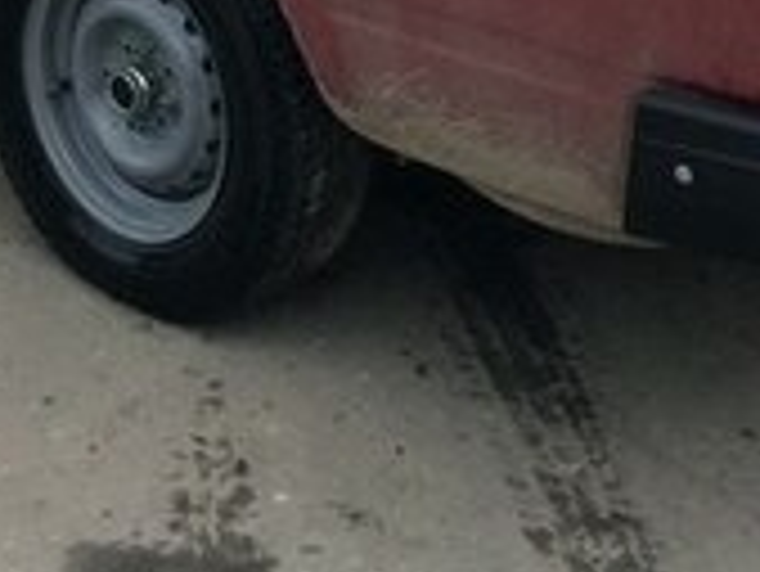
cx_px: 234
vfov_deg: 12.3
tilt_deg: -13.4
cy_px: -367
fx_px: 2483
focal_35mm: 113
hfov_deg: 17.3
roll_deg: +0.7
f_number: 2.2
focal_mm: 4.15
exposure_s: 1/33
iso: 50
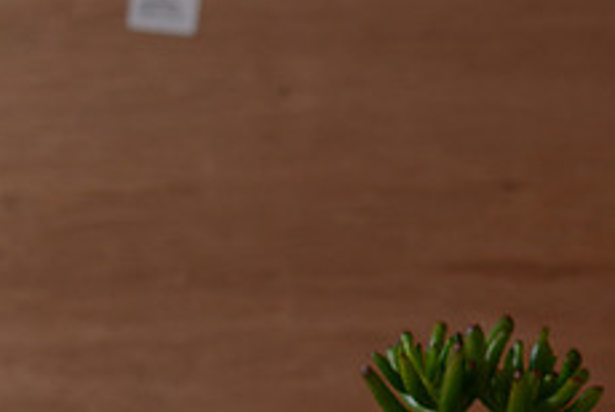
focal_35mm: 126
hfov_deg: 15.8
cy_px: 357
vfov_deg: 10.9
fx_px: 2155
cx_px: 676
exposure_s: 1/100
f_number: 3.2
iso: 500
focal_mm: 50
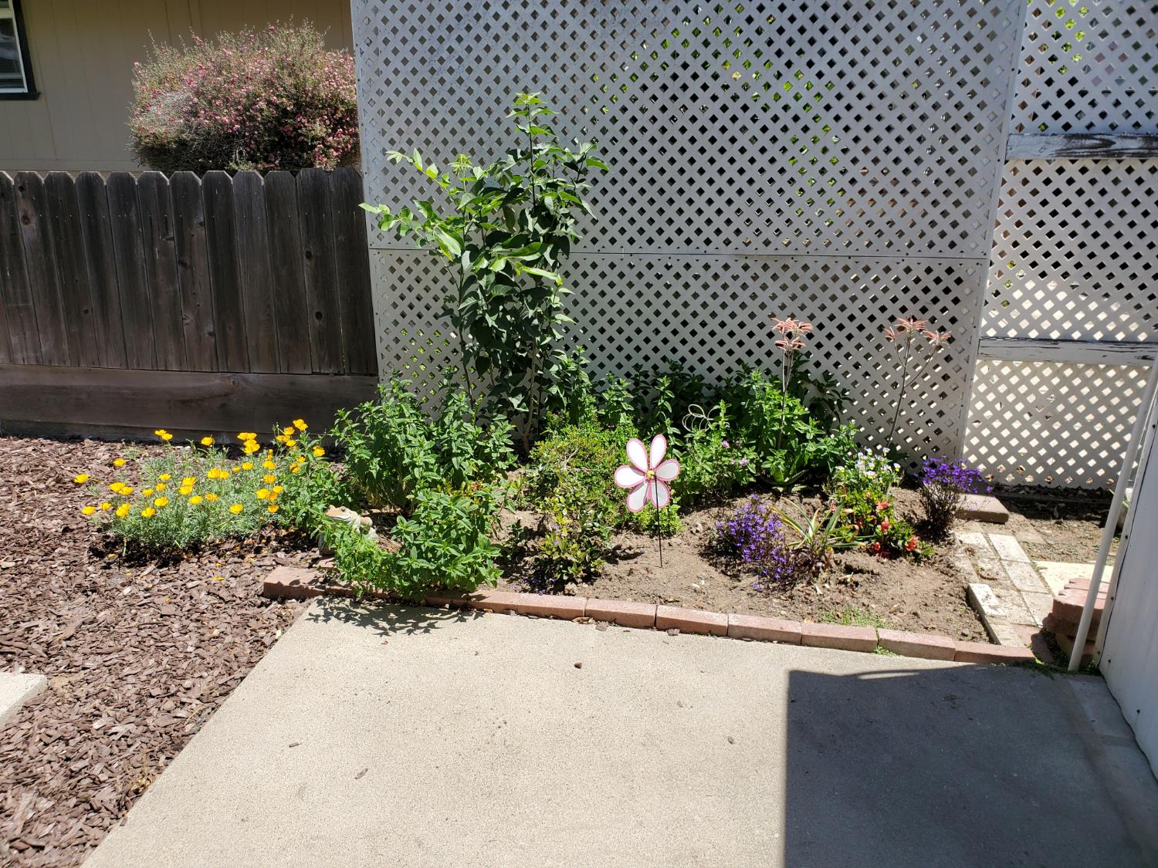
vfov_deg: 53.1
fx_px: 870
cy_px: 434
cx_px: 579
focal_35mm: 26
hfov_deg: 67.3
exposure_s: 1/1070
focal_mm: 4.3
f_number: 2.4
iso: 50
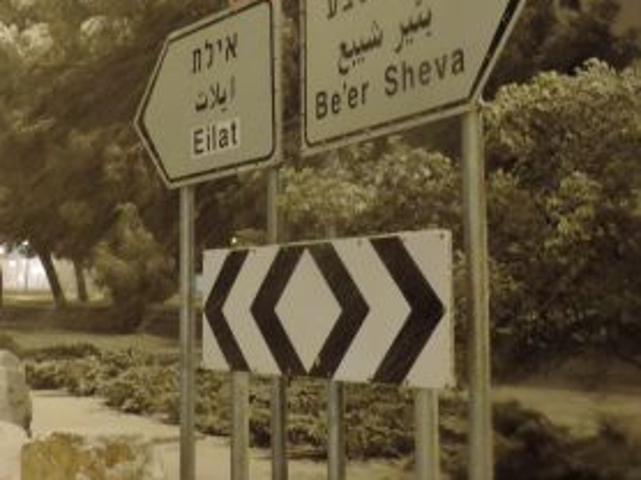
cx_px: 257
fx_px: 1240
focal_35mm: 67
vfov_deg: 21.7
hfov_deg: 28.9
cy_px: 128
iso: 800
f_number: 3.3
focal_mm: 7.1
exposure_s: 1/6
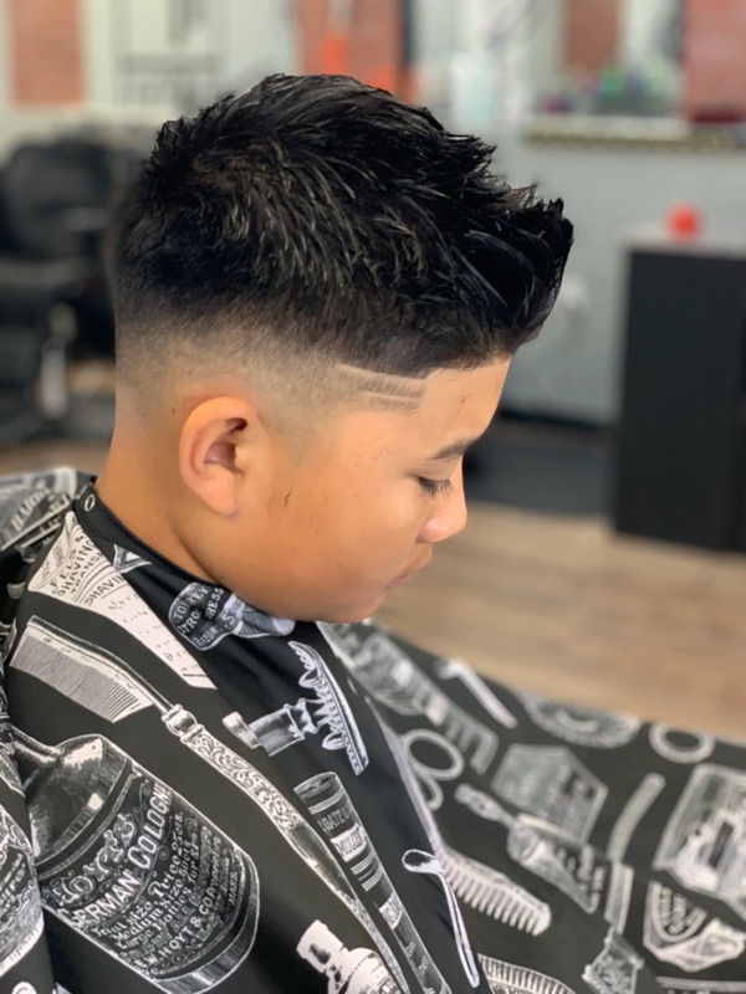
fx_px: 1494
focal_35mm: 52
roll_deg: -1.0
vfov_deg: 36.8
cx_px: 373
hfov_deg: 28.0
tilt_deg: -15.6
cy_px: 497
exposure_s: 1/60
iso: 160
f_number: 2.4
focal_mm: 6
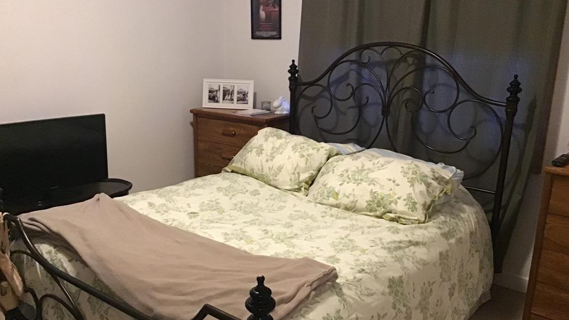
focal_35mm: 35
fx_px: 528
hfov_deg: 56.6
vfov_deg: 33.7
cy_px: 186
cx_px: 284
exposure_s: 1/15
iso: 400
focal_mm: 3.3
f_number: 2.4
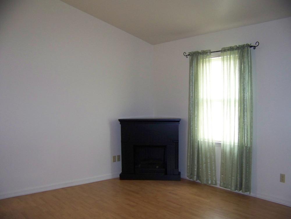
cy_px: 110
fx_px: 303
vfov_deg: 39.7
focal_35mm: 36
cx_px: 146
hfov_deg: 51.4
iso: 200
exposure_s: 1/30
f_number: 2.8
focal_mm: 5.85
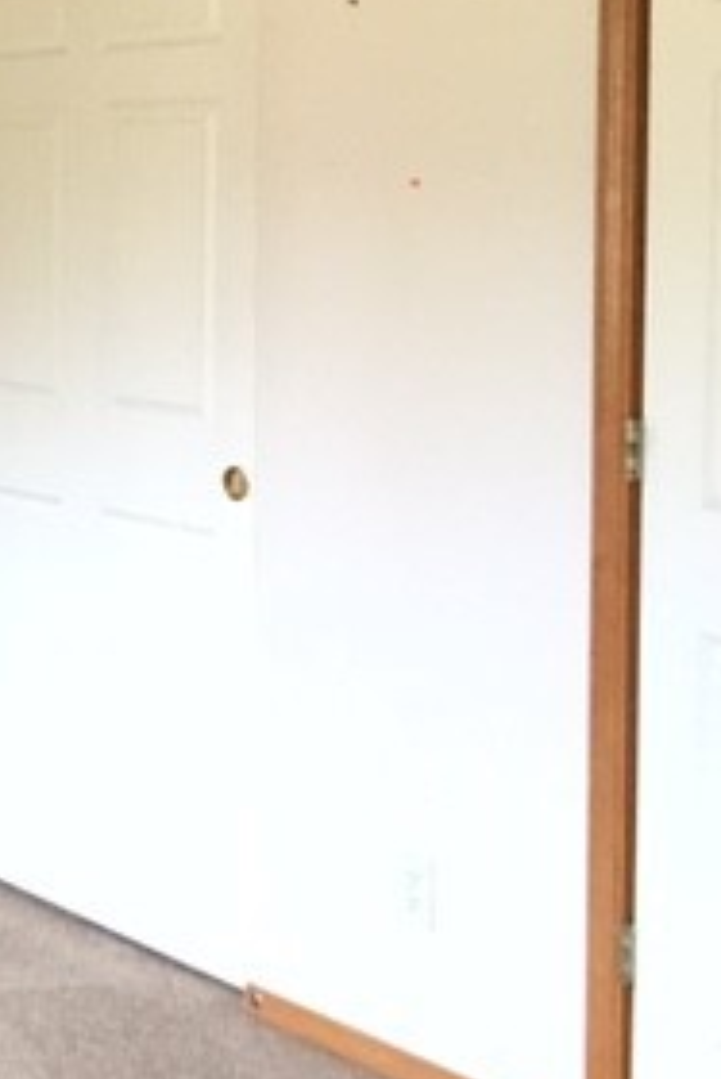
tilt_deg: -2.0
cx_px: -501
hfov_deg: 16.9
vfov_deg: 28.9
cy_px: 316
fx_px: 2070
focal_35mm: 69
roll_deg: +0.9
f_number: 2.2
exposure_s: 1/30
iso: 100
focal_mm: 4.15
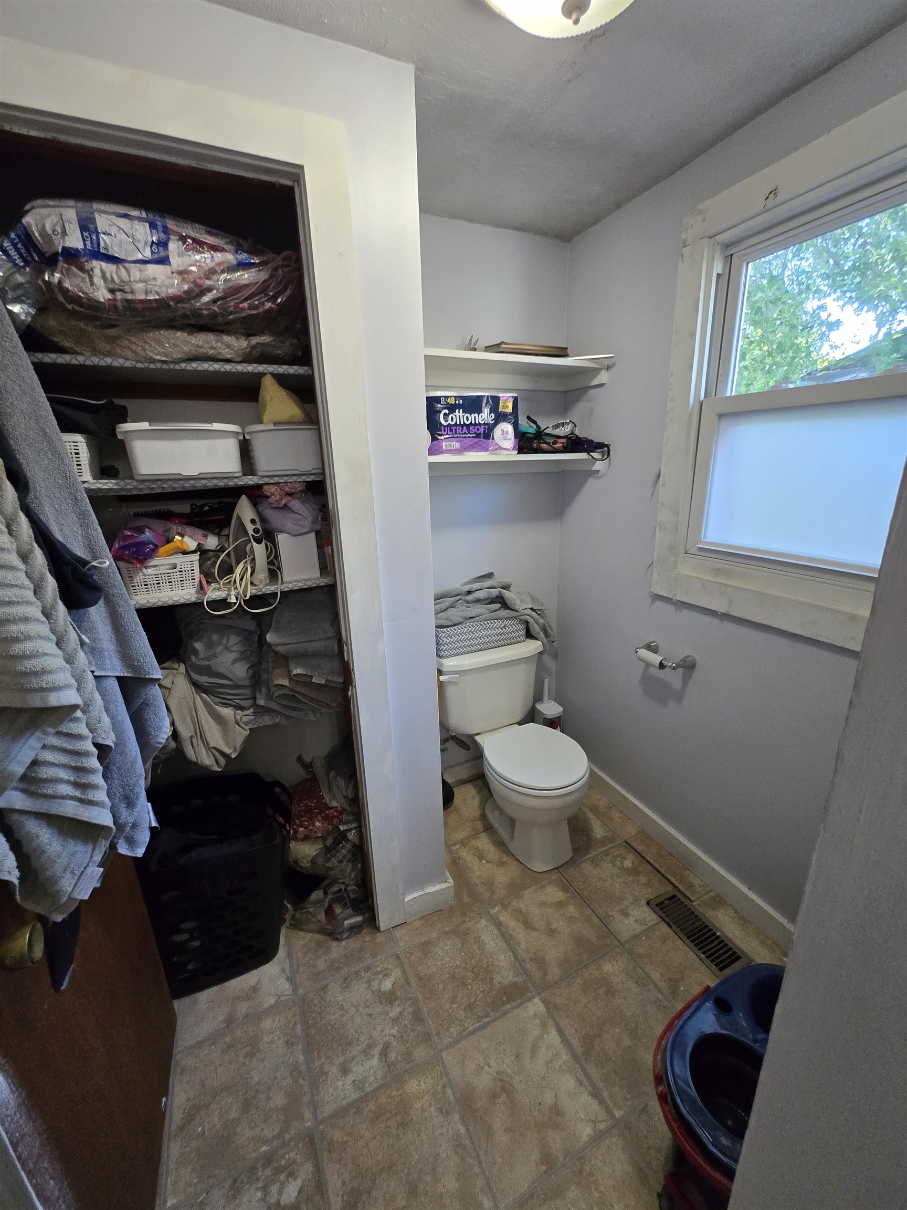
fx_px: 454
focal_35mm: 13
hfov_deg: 89.9
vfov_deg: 106.2
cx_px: 454
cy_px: 605
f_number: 2.2
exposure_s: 1/60
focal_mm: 1.7
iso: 200
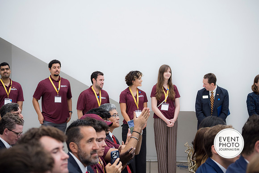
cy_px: 86
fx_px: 504
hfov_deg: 28.8
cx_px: 130
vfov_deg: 19.5
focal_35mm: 70
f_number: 4.5
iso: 500
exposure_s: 1/500
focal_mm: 70
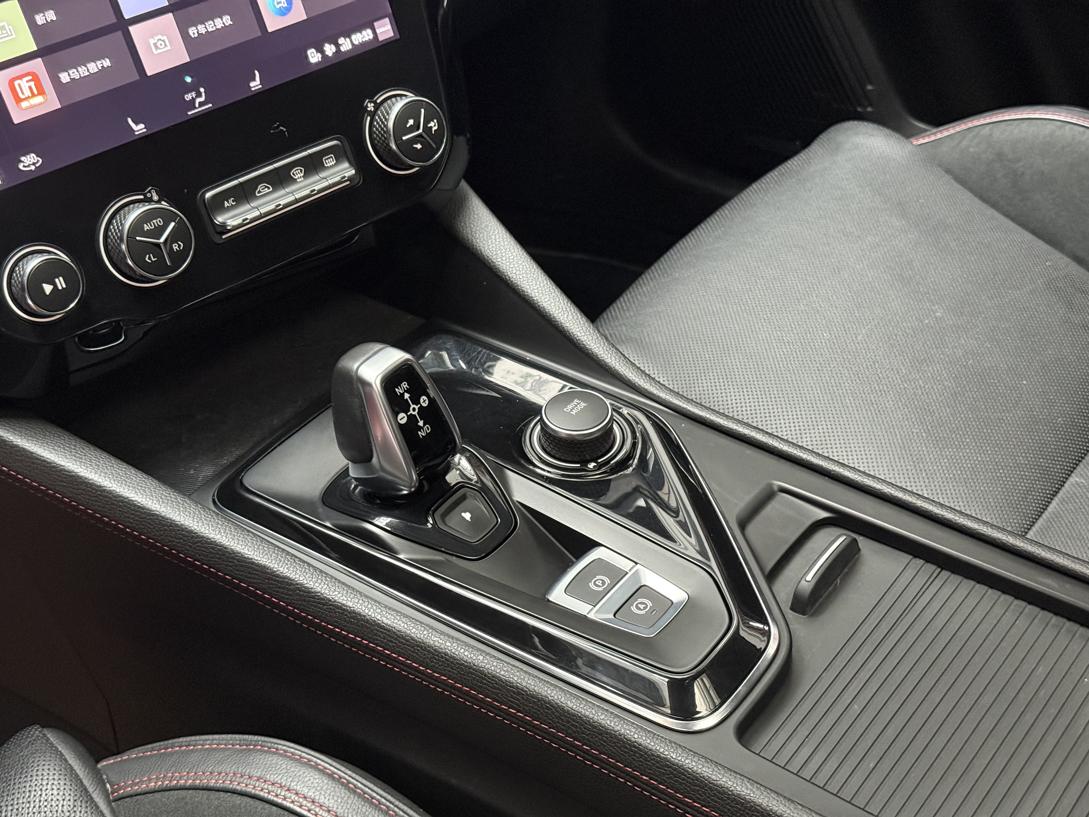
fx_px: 1510
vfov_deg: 30.3
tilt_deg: -39.5
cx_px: 544
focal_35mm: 48
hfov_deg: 39.7
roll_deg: -0.1
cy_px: 408
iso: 640
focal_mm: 6.76
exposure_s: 1/30
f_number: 1.78
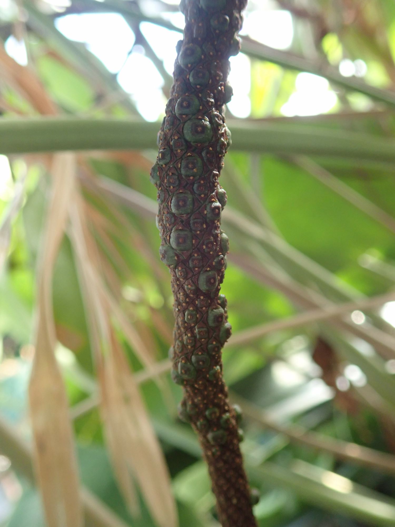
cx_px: 198
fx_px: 456
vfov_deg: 60.0
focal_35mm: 30
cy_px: 264
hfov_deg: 46.8
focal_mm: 5.5
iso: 400
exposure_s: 1/125
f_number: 2.3
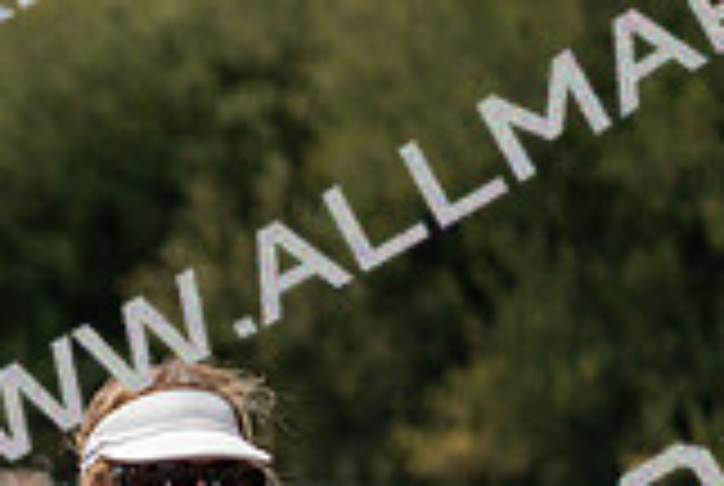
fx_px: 14849
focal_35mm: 737
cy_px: 610
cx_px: -499
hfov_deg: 2.8
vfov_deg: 1.9
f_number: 5.6
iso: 200
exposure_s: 1/1600
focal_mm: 205
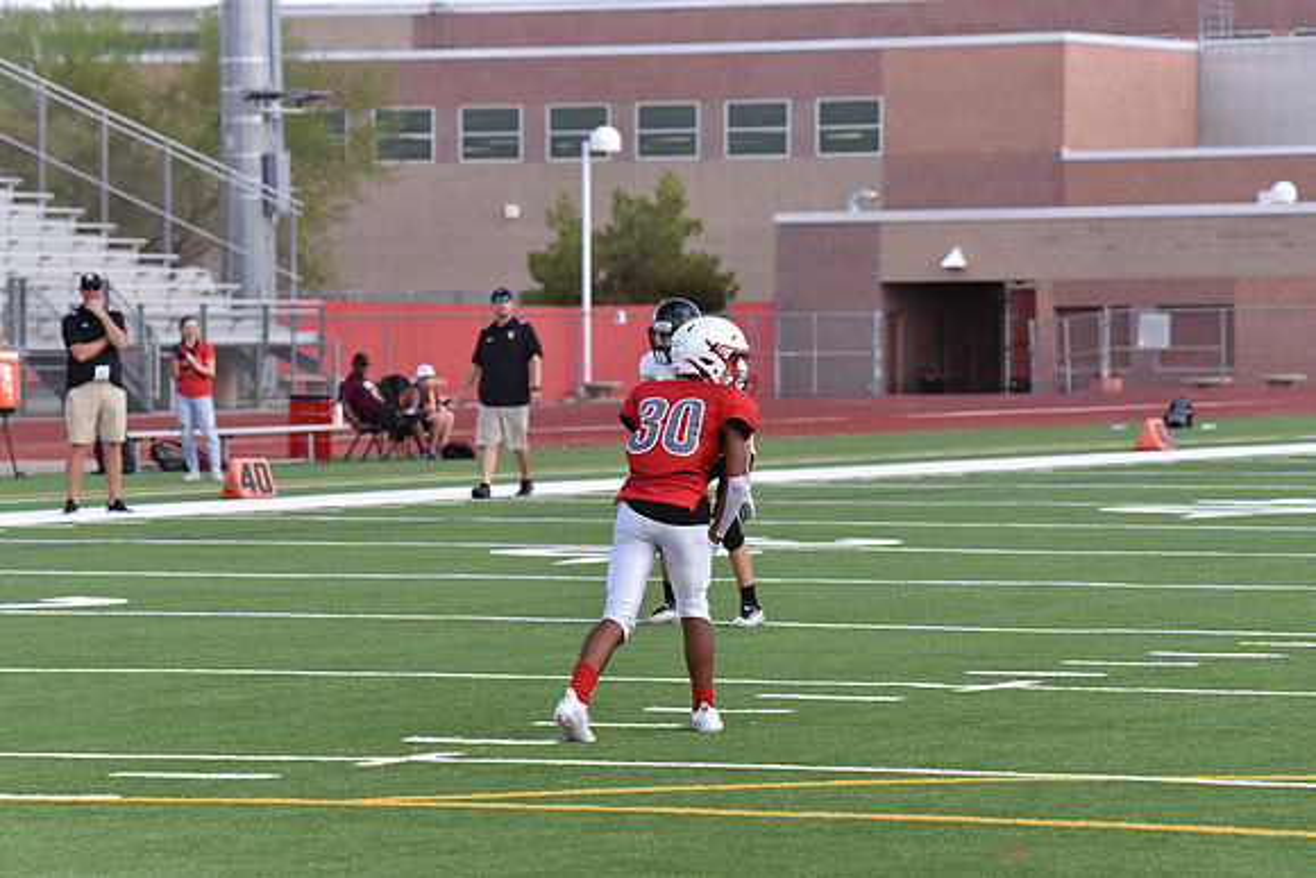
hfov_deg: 11.4
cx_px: 658
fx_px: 6581
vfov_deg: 7.6
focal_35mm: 180
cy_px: 439
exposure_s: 1/3200
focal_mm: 180
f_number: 8
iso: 2200
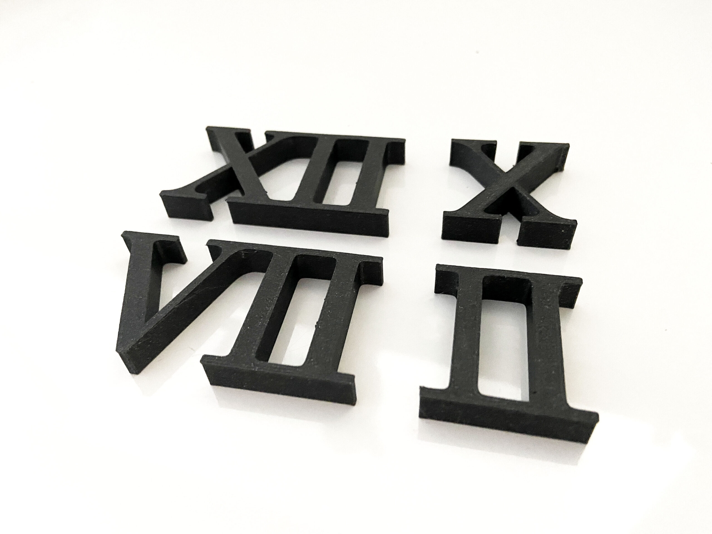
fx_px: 535
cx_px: 356
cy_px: 267
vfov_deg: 53.1
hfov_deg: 67.3
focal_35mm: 26
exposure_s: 1/25
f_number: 1.8
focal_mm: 4.25
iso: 640
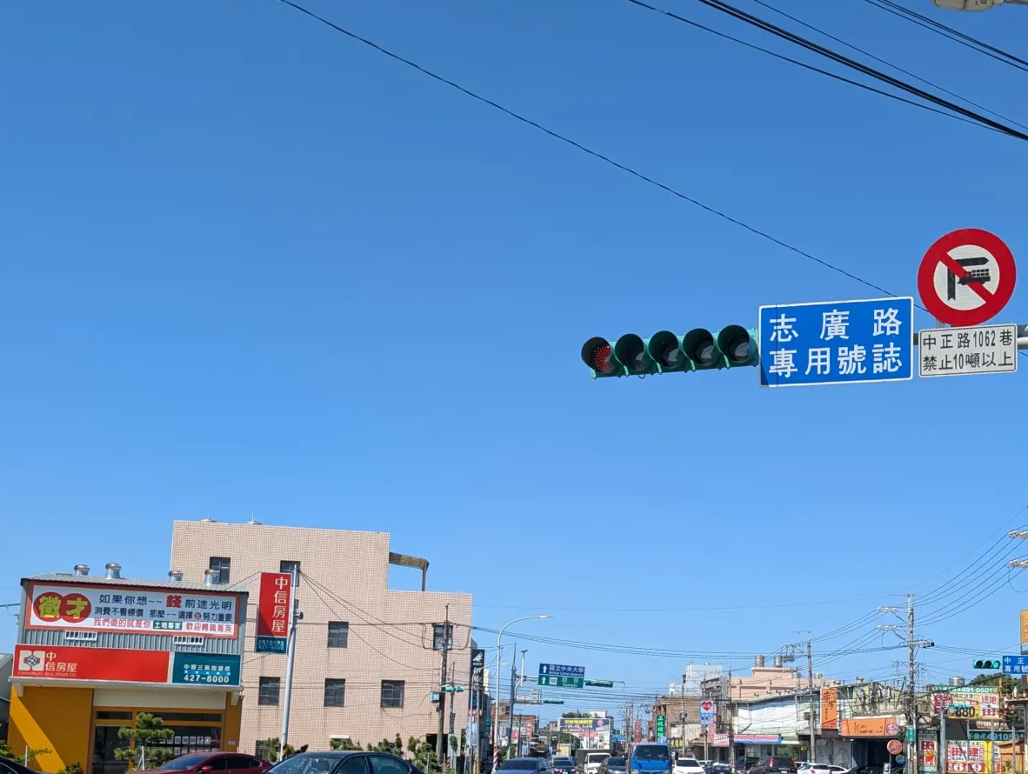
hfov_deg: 46.9
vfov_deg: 35.9
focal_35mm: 39
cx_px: 704
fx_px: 1160
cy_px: 596
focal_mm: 6.9
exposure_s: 1/968
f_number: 1.68
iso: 21
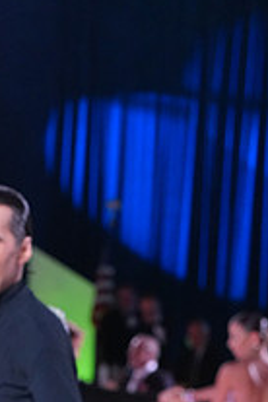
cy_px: 553
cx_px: -96
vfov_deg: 9.7
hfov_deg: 6.6
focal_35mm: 207
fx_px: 2311
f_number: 5
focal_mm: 74
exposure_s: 1/250
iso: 3200
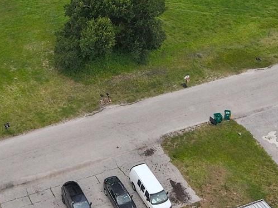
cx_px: 67
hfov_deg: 25.0
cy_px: -61
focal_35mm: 77
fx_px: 618
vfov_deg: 17.9
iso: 400
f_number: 1.8
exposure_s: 1/8000
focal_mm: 8.67
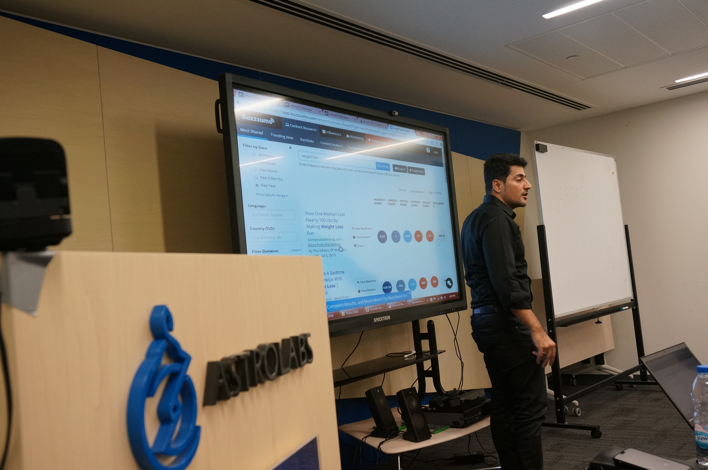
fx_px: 677
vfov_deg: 38.2
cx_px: 354
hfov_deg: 55.2
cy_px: 235
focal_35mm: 34
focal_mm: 23
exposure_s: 1/60
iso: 640
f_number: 5.6
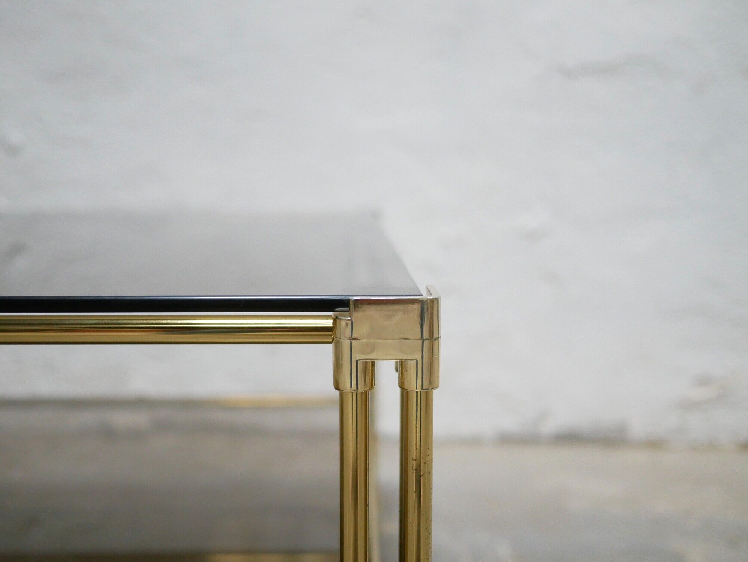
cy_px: 281
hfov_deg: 46.8
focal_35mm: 40
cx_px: 374
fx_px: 865
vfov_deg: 36.0
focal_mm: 20
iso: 2000
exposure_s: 1/60
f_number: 1.7
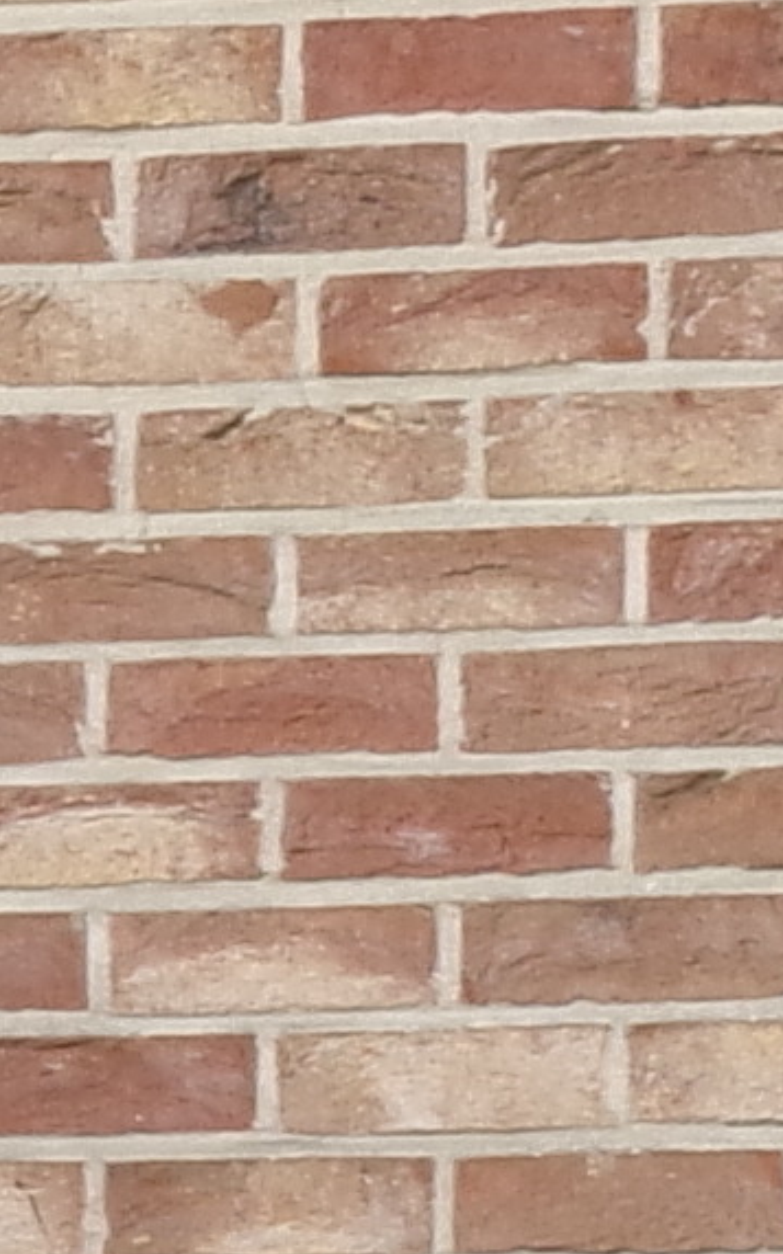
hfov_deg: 2.9
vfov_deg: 4.8
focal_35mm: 433
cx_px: -3020
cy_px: 2683
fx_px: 14799
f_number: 13.7
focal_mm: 11.5
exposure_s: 1/140
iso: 100
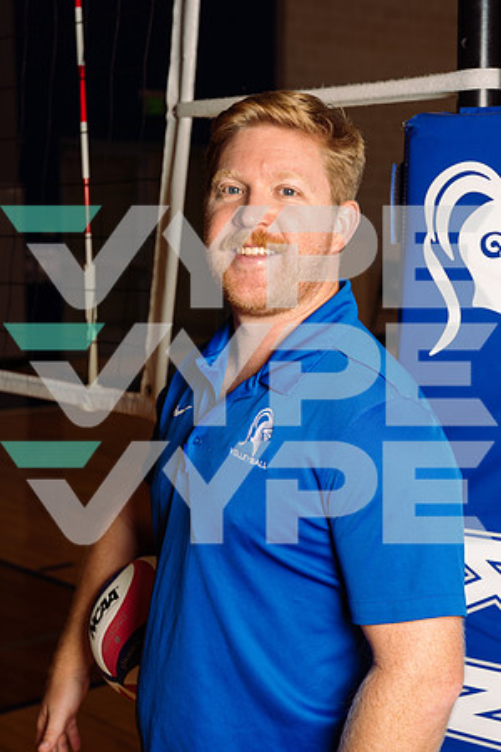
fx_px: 1461
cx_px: 250
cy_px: 376
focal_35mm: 70
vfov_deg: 28.8
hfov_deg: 19.5
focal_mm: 70
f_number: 7.1
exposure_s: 1/200
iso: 200
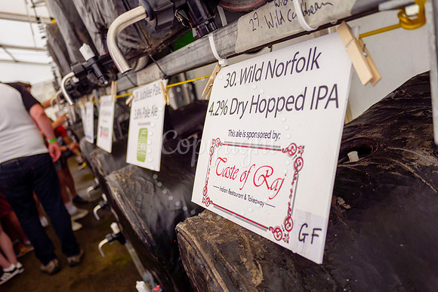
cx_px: 219
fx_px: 367
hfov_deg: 61.6
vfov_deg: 43.4
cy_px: 146
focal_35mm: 30
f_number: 2.5
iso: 200
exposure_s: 1/320
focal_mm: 14
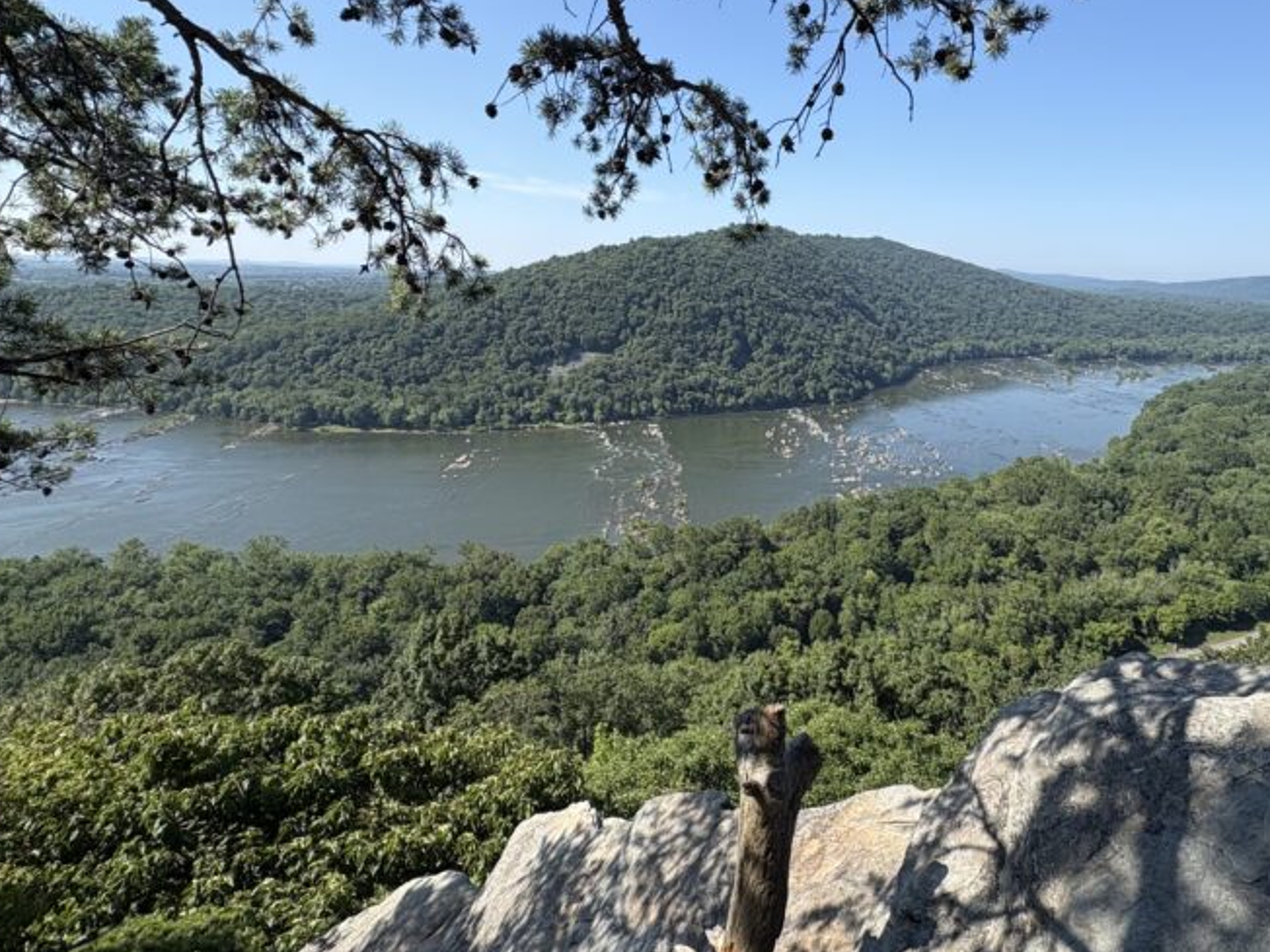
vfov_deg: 59.9
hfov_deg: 75.3
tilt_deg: -3.8
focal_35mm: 22
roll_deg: -1.5
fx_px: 807
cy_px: 333
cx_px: 781
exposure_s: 1/1370
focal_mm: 2.22
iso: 50
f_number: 2.2
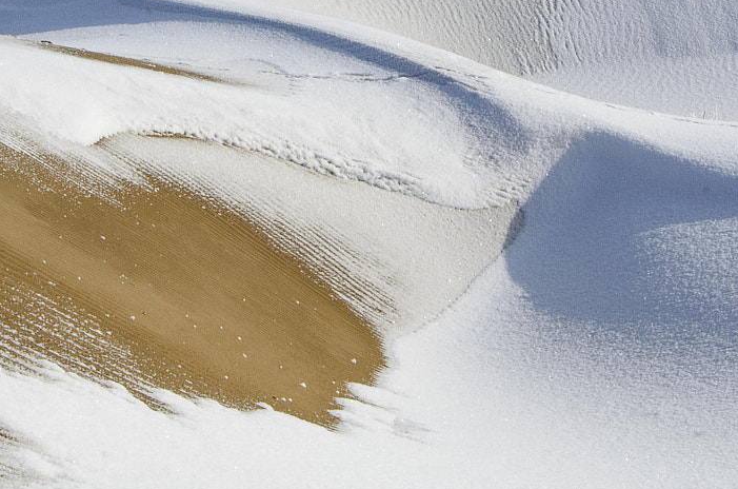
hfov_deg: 15.0
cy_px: -43
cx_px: 268
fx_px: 2802
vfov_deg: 9.9
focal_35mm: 137
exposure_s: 1/50
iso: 100
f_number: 29
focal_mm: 40
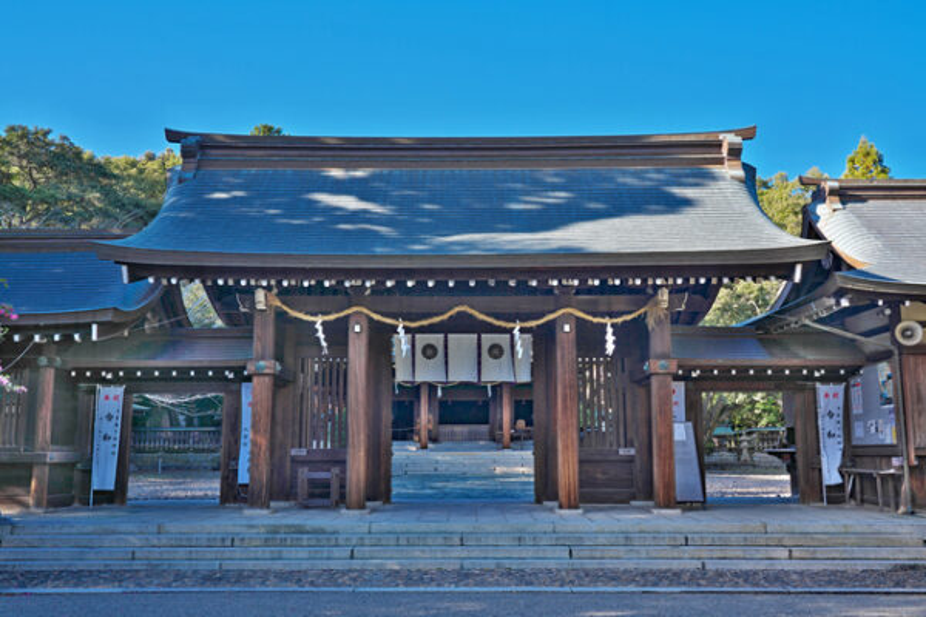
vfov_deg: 37.9
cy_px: 308
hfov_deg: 54.4
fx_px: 900
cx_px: 463
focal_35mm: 35
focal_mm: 35
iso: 100
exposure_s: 1/50
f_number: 11
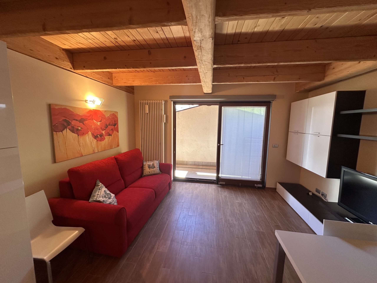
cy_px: 142
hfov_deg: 102.1
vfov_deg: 85.7
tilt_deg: -6.1
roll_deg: -0.7
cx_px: 188
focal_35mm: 14
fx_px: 152
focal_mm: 2.22
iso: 160
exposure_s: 1/100
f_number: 2.2
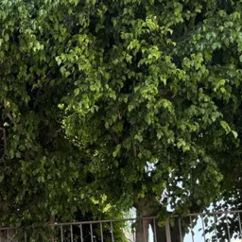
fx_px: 490
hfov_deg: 24.8
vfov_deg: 27.1
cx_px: -53
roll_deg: -1.0
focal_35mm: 62
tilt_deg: +14.4
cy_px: 201
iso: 100
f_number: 1.78
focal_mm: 6.76
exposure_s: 1/414
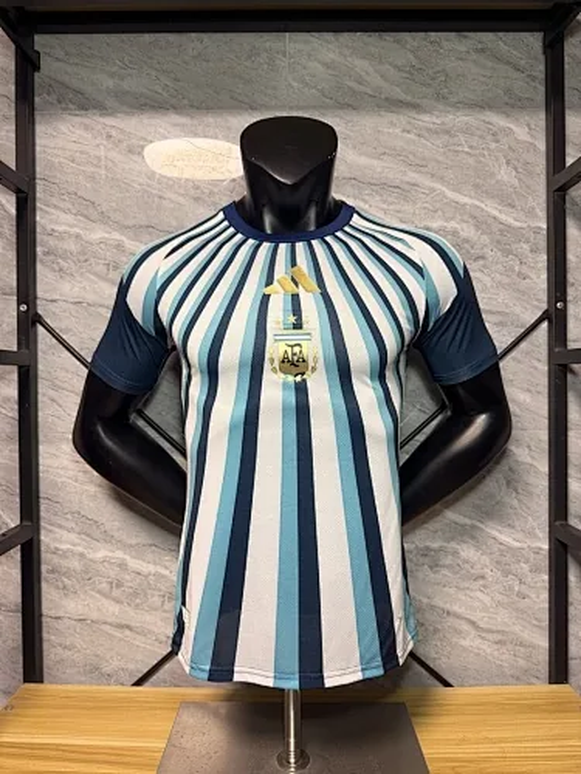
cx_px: 290
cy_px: 387
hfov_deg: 56.8
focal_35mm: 24
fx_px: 537
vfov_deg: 71.6
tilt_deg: -0.6
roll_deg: -0.1
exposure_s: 1/100
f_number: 1.78
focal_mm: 6.76
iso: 200
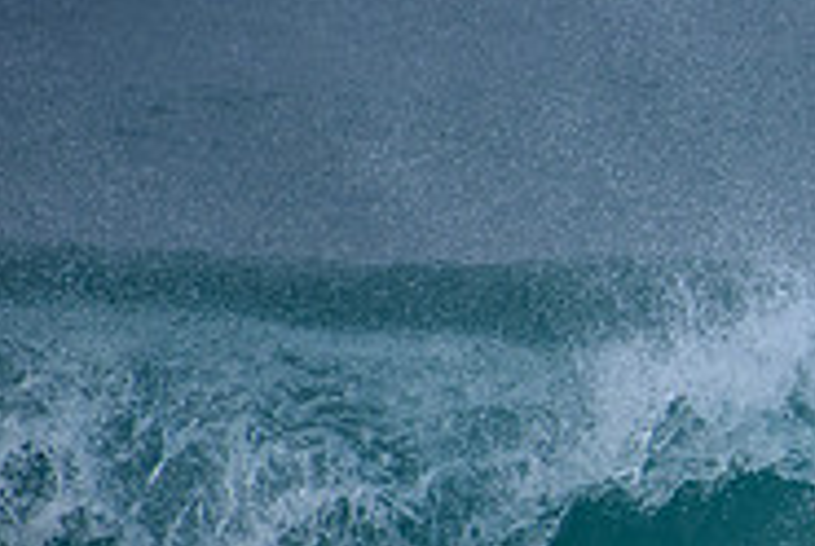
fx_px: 36121
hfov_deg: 1.3
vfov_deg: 0.9
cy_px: 531
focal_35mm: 1593
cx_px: 1269
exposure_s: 1/2000
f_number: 5.6
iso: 400
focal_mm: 500
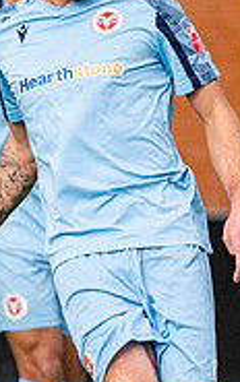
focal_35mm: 1869
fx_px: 19514
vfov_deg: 1.1
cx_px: 236
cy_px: 274
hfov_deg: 0.7
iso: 800
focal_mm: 260
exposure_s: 1/5000
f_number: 4
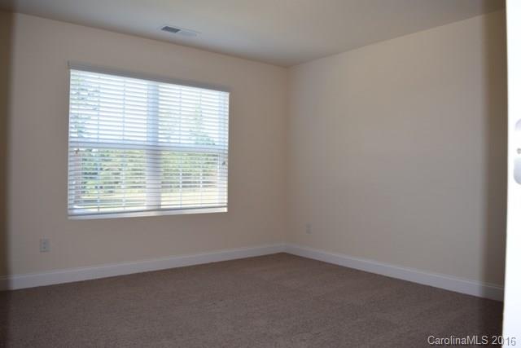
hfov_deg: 67.4
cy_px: 174
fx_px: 391
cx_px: 260
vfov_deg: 48.0
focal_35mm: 27
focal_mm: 18
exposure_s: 1/125
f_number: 5.6
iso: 320
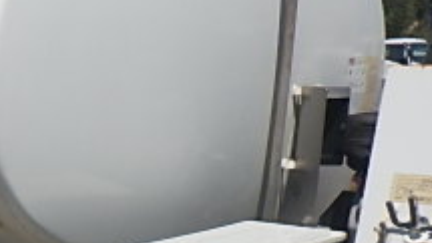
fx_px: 1043
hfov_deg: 20.8
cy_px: 265
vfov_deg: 13.1
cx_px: -165
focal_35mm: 91
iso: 250
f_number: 4.2
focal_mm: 5
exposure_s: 1/3200
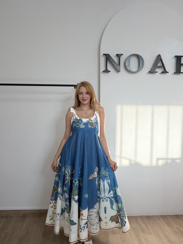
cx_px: 92
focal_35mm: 30
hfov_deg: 46.8
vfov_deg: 60.0
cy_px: 122
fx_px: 211
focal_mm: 2.71
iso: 64
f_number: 1.9
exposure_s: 1/233
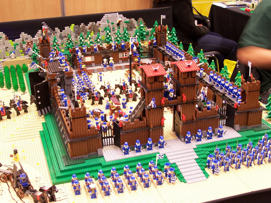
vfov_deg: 24.8
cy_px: 102
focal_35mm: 59
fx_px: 462
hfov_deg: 32.7
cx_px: 136
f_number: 3.1
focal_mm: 9.8
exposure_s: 1/2
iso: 80
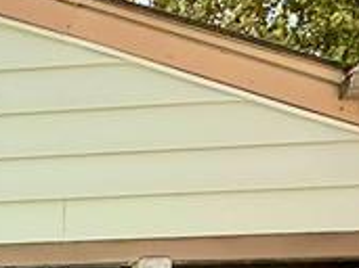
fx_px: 871
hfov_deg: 19.5
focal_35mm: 84
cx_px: -216
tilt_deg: -9.4
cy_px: 576
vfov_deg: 14.0
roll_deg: -0.8
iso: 50
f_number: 2.2
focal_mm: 2.22
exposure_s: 1/770
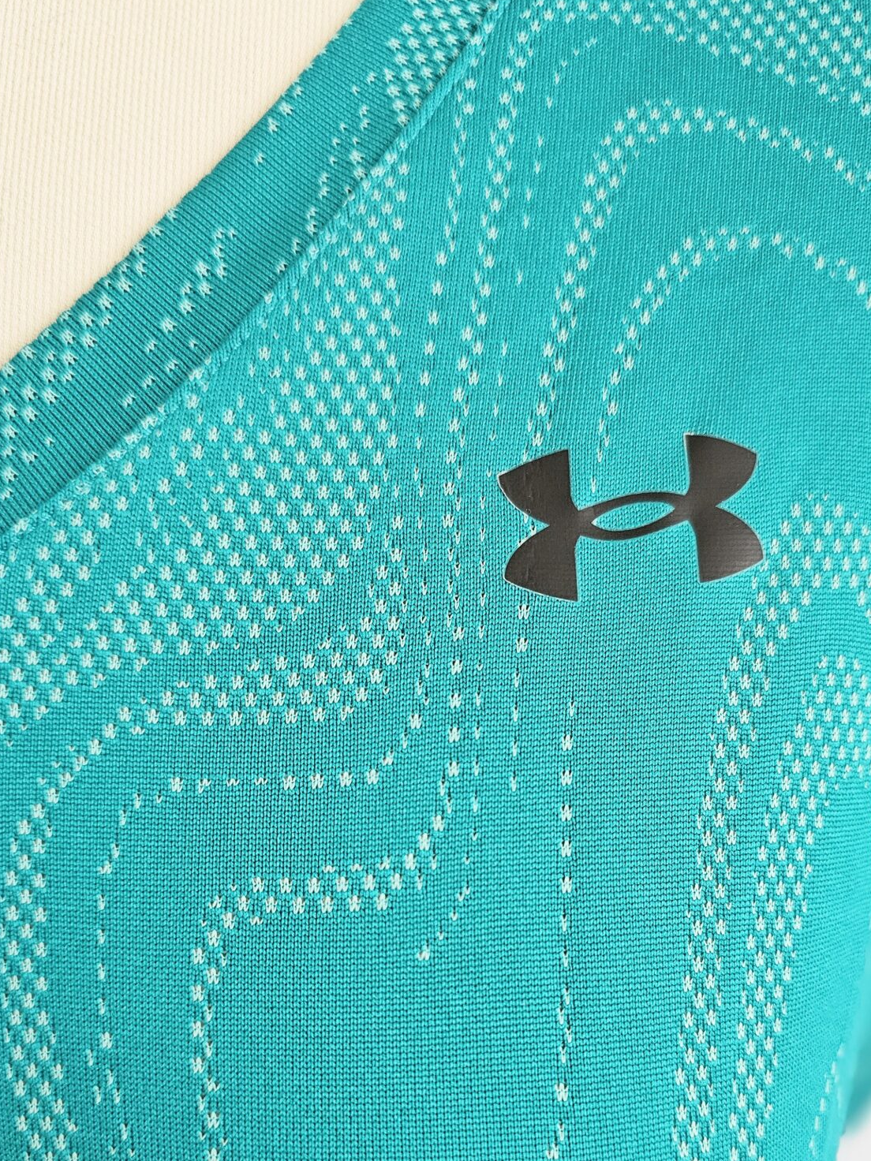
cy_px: 791
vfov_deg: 55.4
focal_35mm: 32
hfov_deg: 44.0
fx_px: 1074
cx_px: 511
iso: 500
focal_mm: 6.3
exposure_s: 1/240
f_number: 1.7
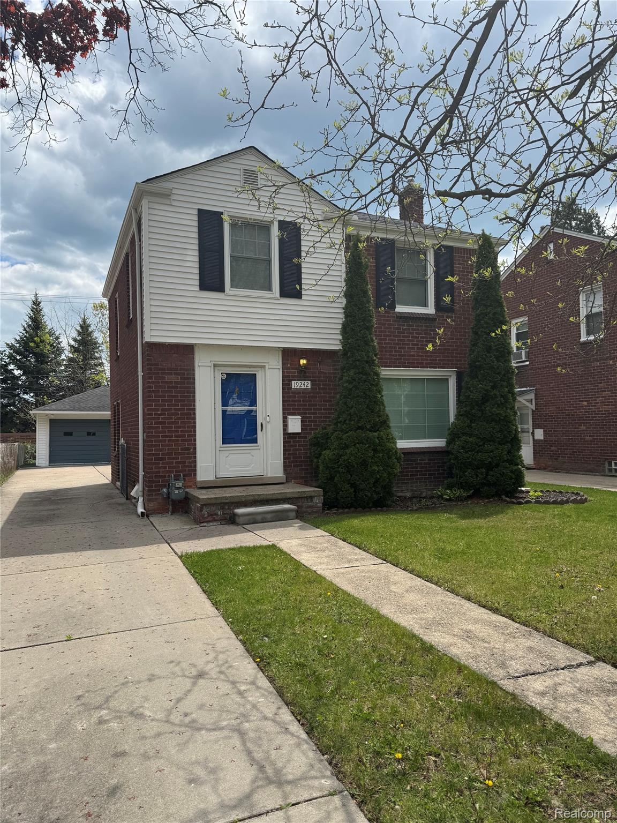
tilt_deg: +1.5
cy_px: 412
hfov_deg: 56.8
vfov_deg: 71.6
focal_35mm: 24
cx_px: 308
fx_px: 570
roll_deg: +1.4
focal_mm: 6.76
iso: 80
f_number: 1.78
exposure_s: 1/4608
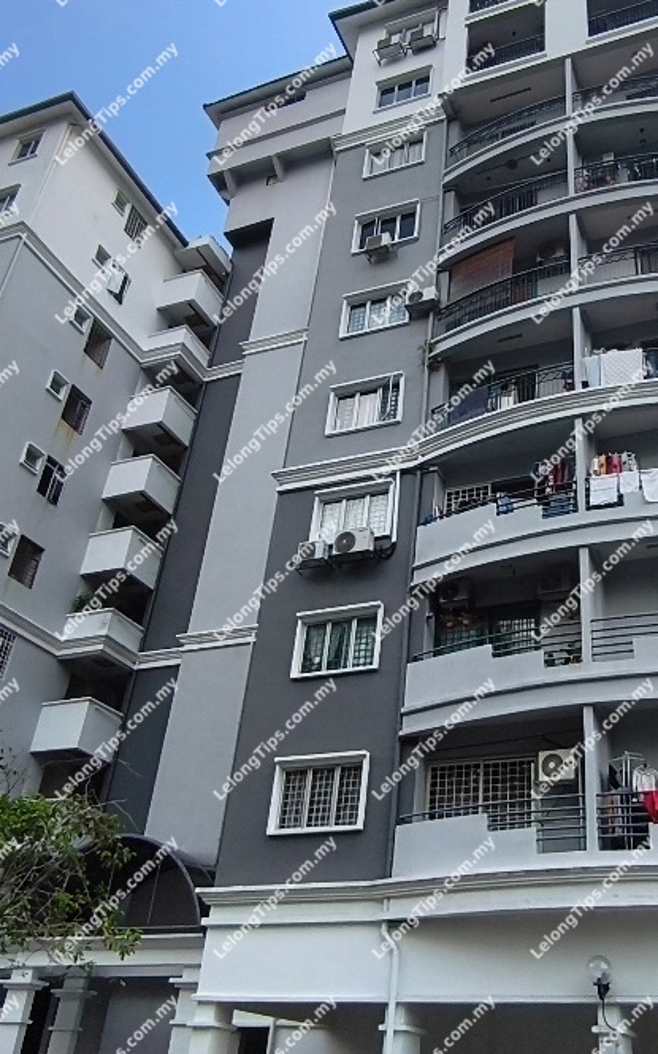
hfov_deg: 41.6
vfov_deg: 62.6
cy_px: 452
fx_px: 861
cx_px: 395
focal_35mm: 30
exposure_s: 1/2614
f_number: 2.2
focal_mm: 1.65
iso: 50
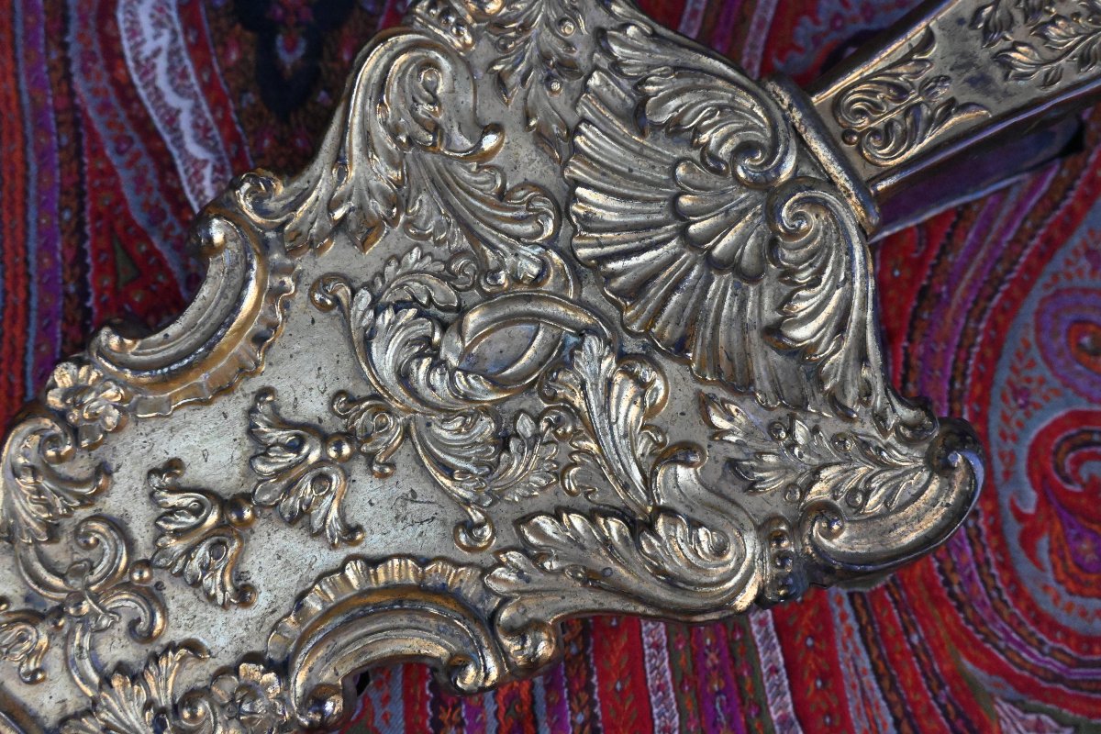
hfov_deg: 50.4
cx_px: 550
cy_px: 367
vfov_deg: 34.8
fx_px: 1170
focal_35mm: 38
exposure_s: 1/4000
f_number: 6.3
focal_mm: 25.5
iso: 10000
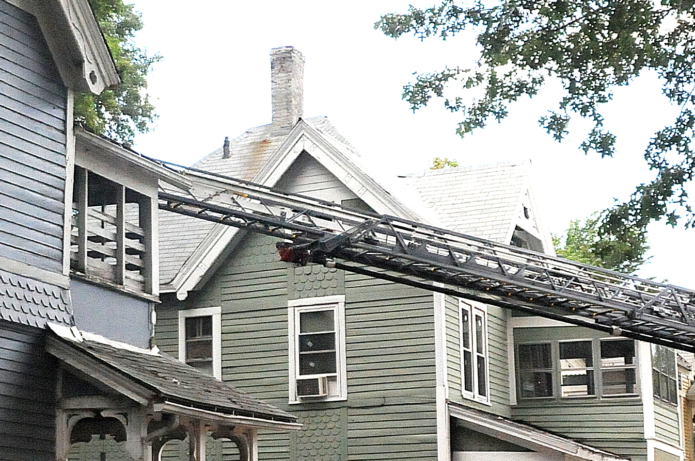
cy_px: 281
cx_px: 165
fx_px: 1658
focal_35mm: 86
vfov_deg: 15.8
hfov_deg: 23.4
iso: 3200
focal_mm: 24
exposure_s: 1/640
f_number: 13
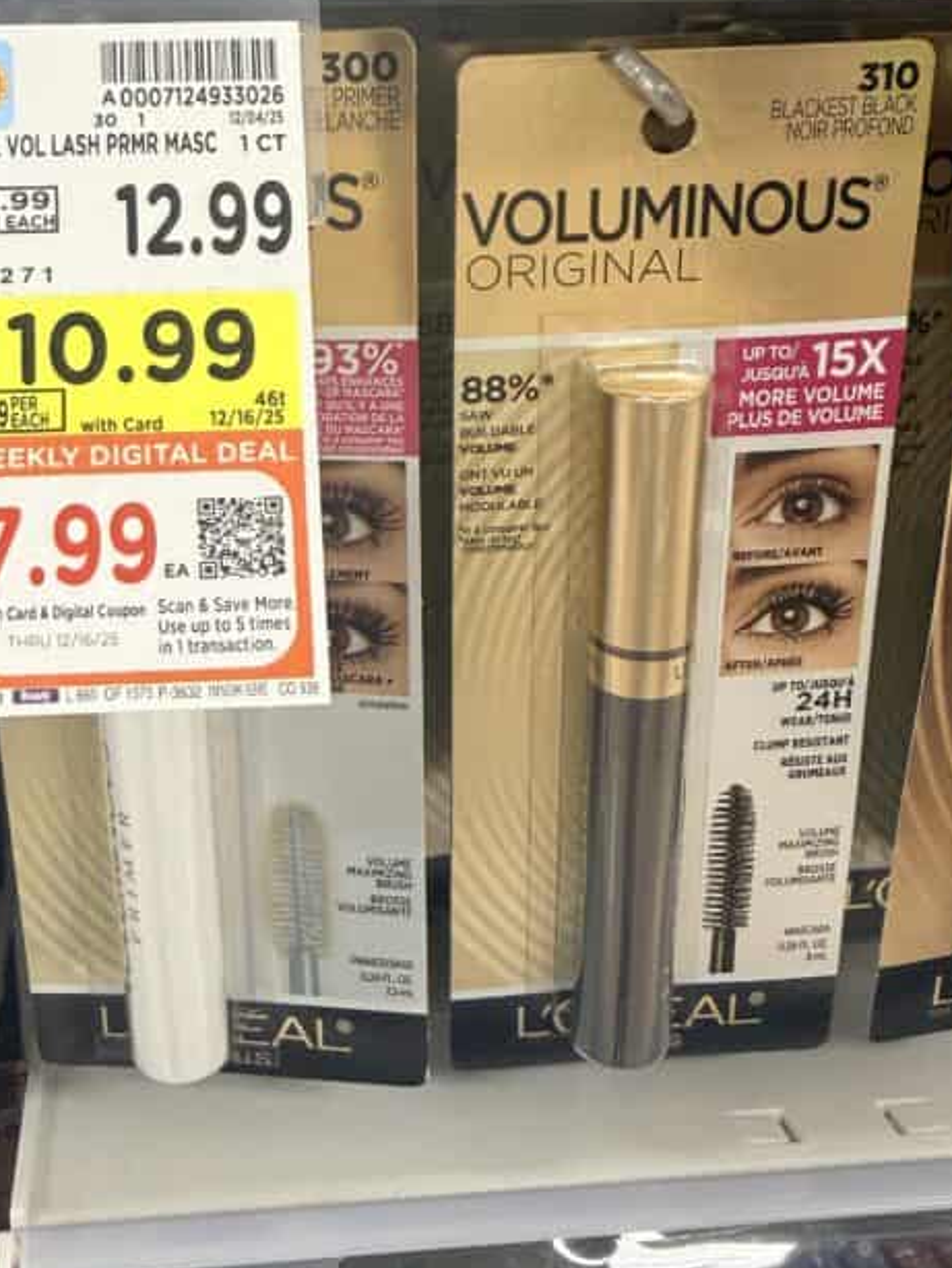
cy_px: 531
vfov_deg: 46.6
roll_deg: +1.2
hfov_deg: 35.5
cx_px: 289
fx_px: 1466
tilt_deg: -16.2
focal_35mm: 40
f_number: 2.2
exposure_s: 1/65
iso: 200
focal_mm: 2.22
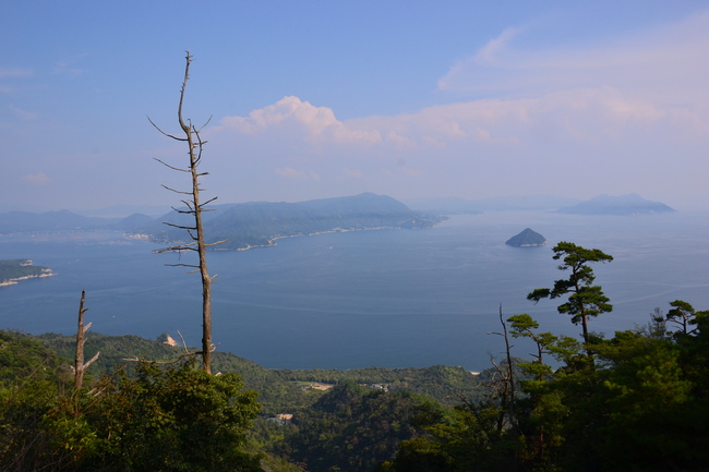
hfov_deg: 67.4
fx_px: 532
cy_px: 236
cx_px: 354
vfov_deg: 47.9
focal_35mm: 27
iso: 400
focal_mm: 18
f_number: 11
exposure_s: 1/500
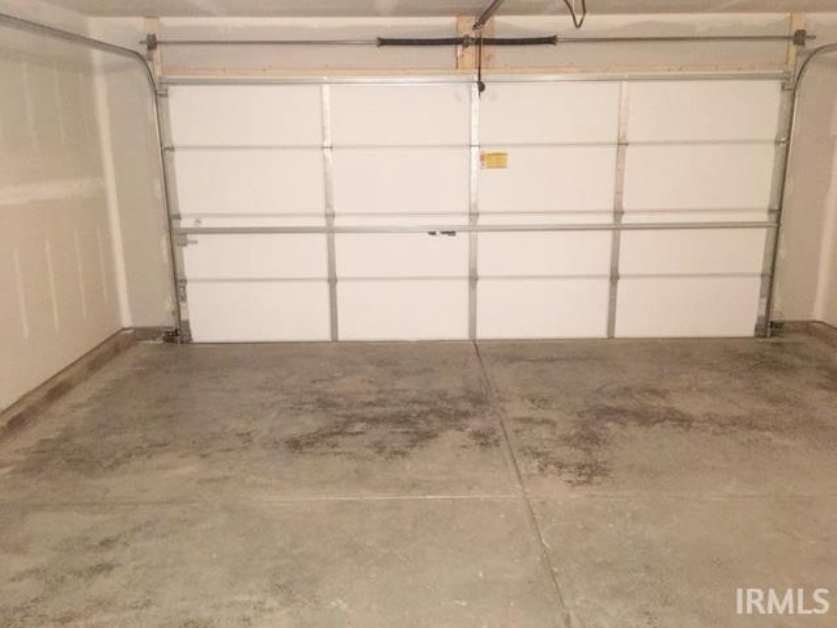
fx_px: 701
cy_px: 314
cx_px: 418
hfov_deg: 61.7
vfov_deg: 48.2
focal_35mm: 29
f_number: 2.2
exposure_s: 1/16
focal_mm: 4.15
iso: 320
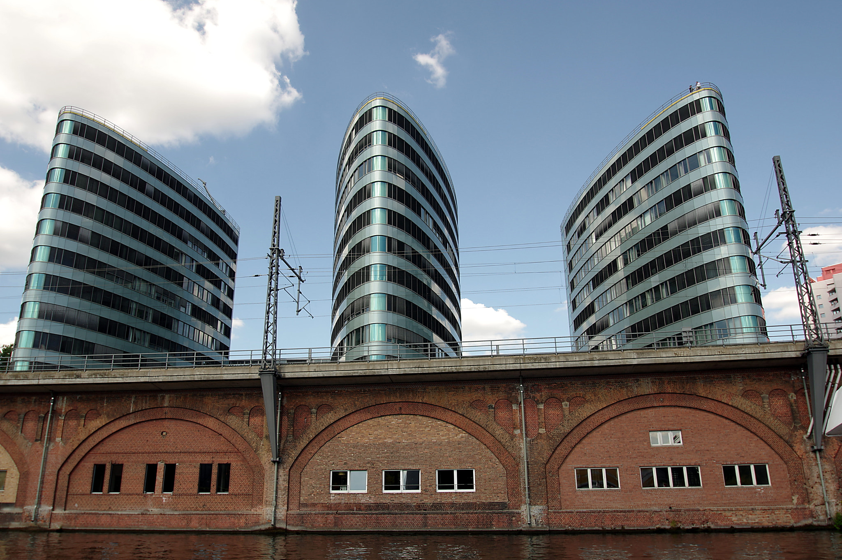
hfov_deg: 71.6
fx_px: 584
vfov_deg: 51.2
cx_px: 421
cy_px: 280
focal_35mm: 25
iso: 100
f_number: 6.3
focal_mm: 16.88
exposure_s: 1/250
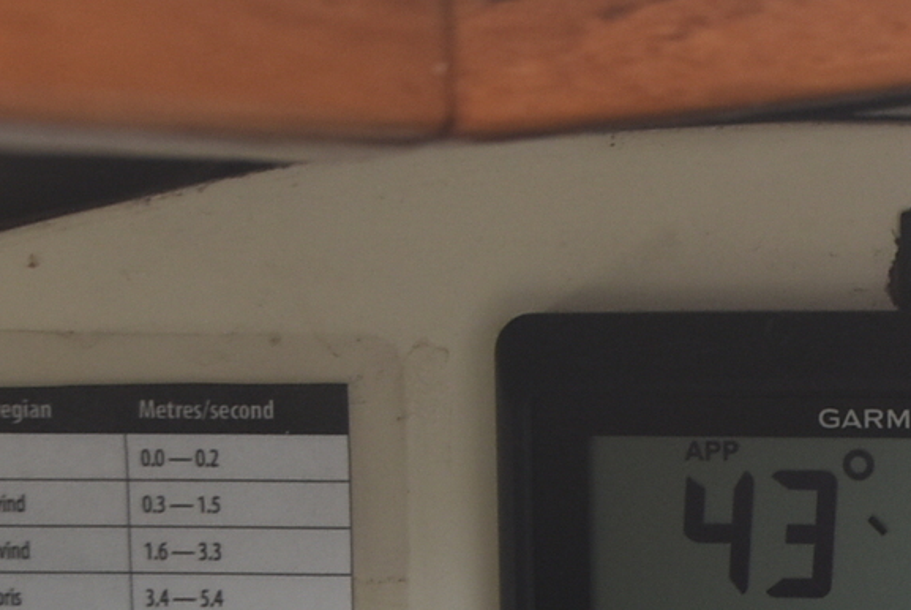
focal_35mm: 195
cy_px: 617
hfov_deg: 10.1
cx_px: 1509
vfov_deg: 7.0
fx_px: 4939
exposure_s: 1/125
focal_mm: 30
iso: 400
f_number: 5.6
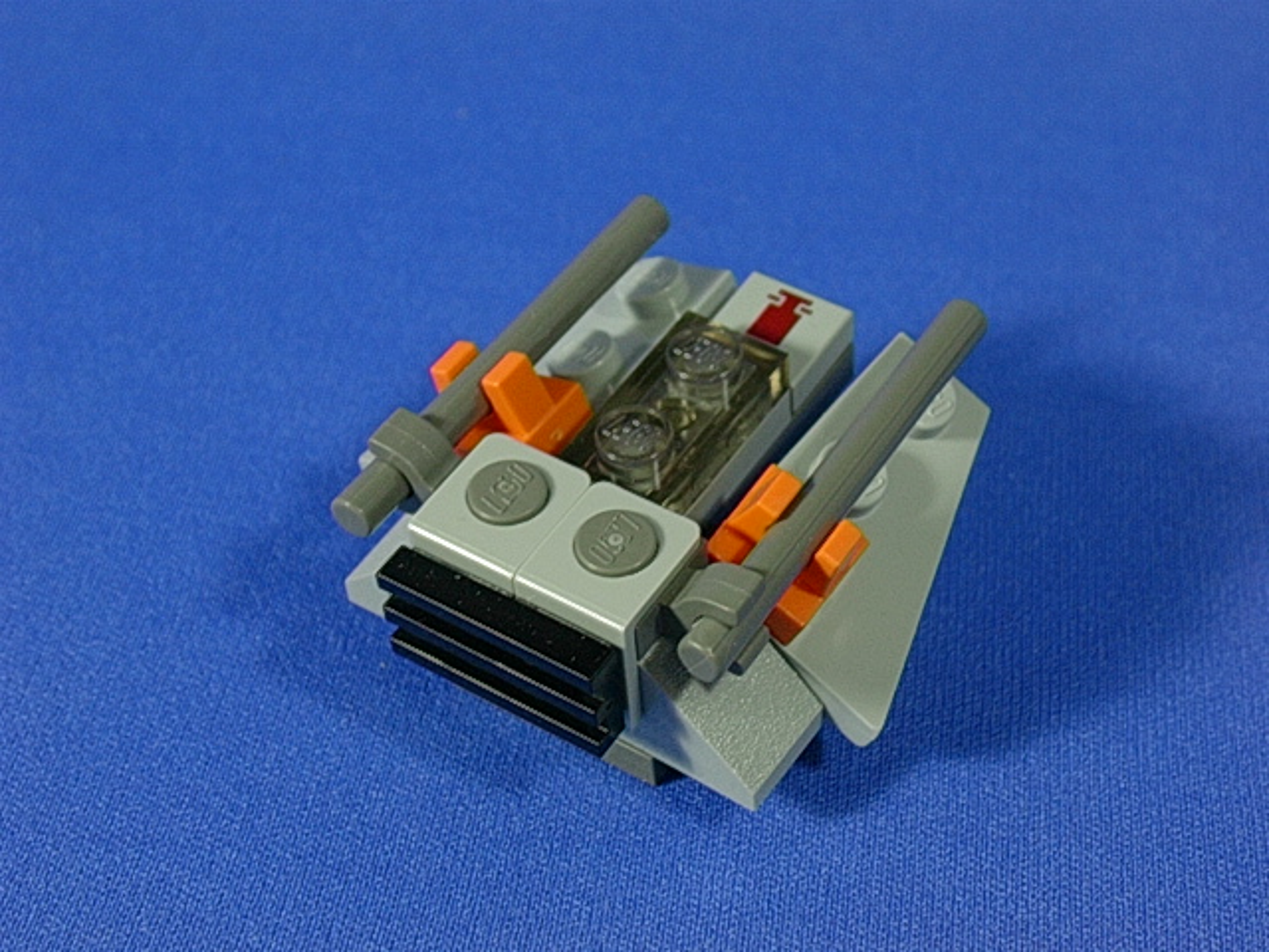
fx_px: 2749
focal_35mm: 75
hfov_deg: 26.0
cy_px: 476
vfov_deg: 19.6
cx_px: 634
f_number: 3.8
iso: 70
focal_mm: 11.3
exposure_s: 1/8.2
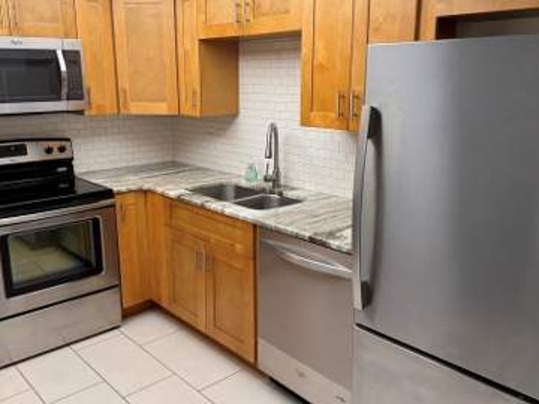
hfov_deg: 56.8
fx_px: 498
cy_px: 196
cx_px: 250
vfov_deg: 44.2
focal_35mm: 32
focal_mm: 6.76
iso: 200
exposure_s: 1/120
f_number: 1.78
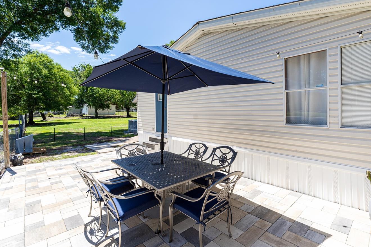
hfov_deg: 92.5
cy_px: 113
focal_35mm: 17
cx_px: 216
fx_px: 175
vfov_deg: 70.3
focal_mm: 14
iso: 250
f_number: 8
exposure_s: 1/250
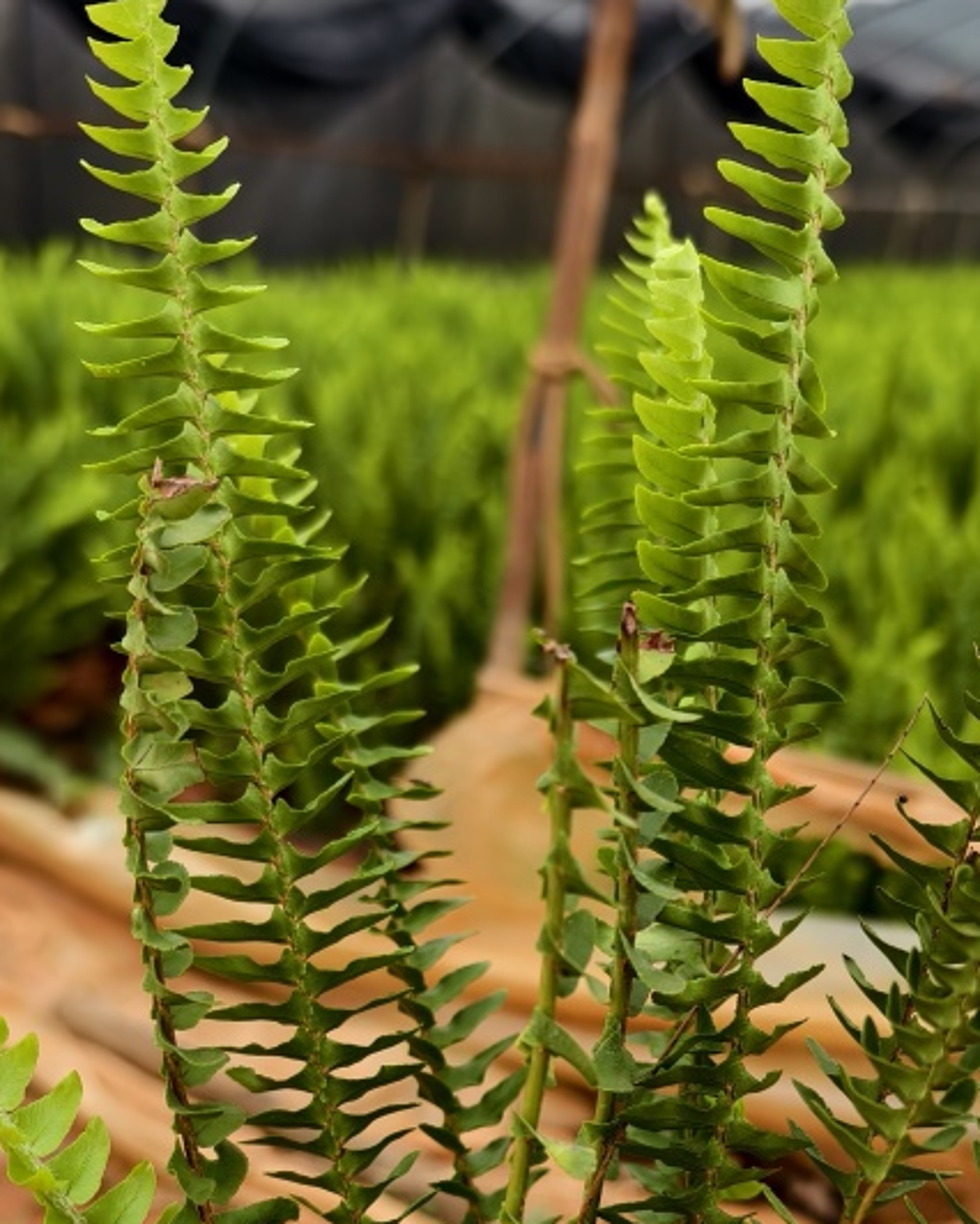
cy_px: 951
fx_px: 1631
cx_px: 637
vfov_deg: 39.8
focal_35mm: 45
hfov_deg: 33.2
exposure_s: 1/755
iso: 50
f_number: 1.75
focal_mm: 8.67
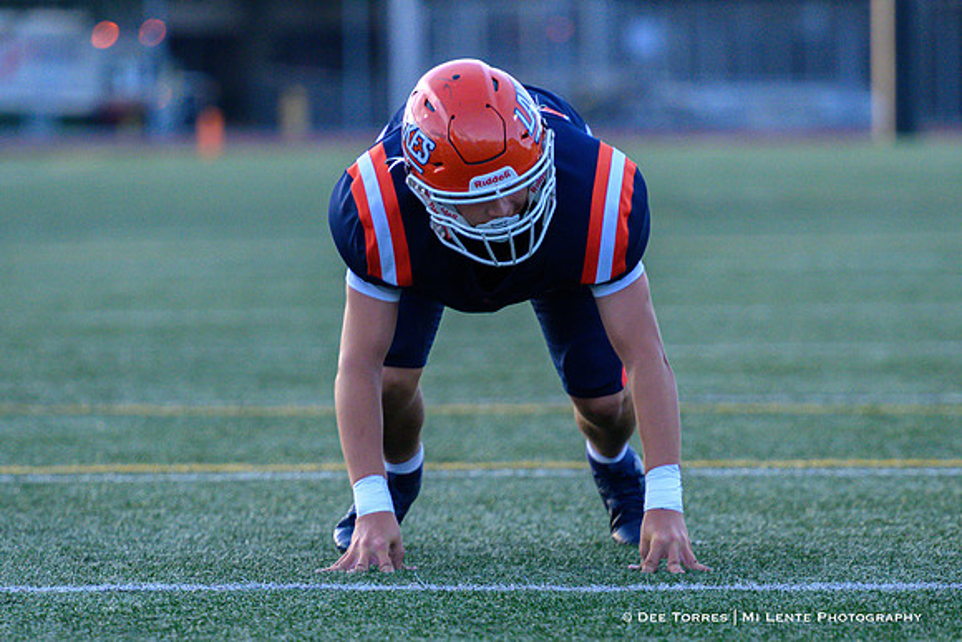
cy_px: 501
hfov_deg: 5.7
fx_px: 9586
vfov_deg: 3.8
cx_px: 510
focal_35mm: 359
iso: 3200
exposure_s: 1/2000
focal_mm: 230
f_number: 4
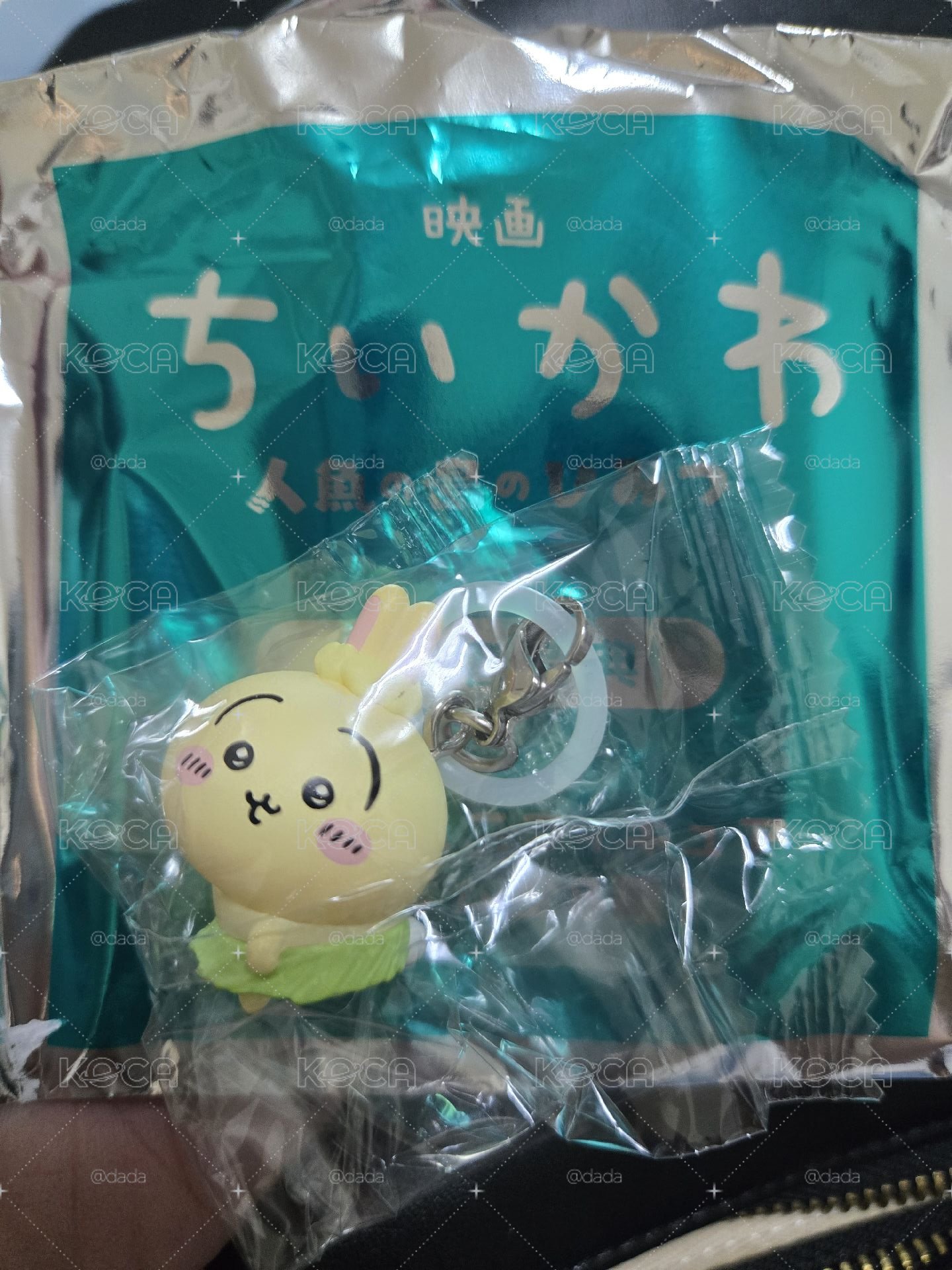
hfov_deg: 58.9
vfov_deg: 73.9
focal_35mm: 23
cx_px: 476
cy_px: 635
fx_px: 843
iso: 640
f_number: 1.8
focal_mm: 5.4
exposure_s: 1/120
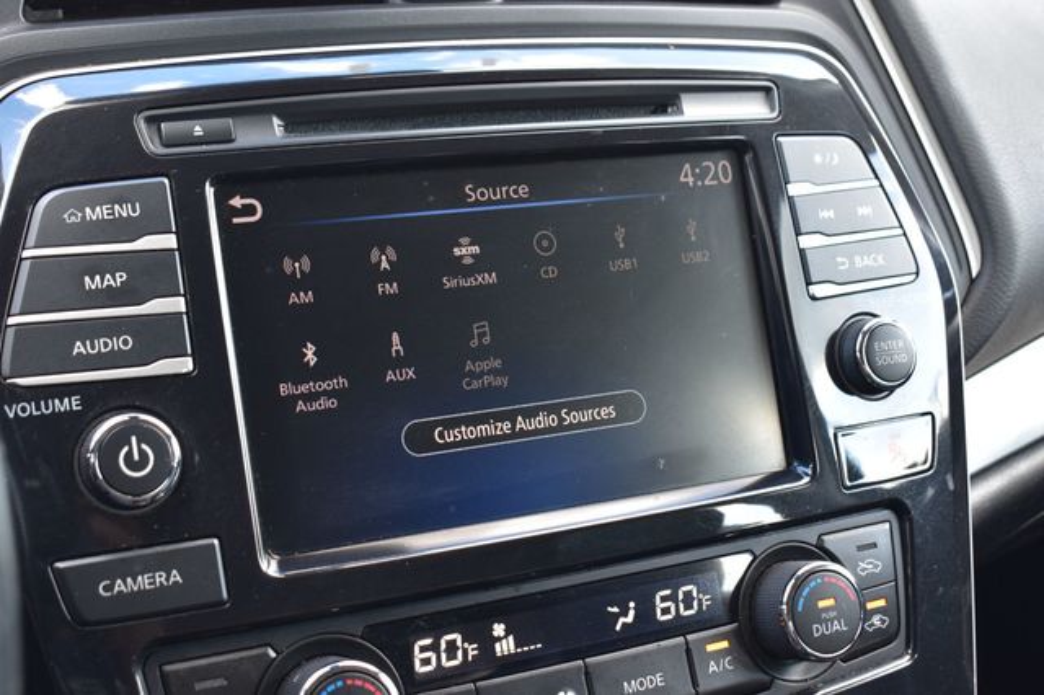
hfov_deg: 38.9
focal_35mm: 51
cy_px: 348
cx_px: 522
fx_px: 1478
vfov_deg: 26.5
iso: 400
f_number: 7.1
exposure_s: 1/25
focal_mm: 34
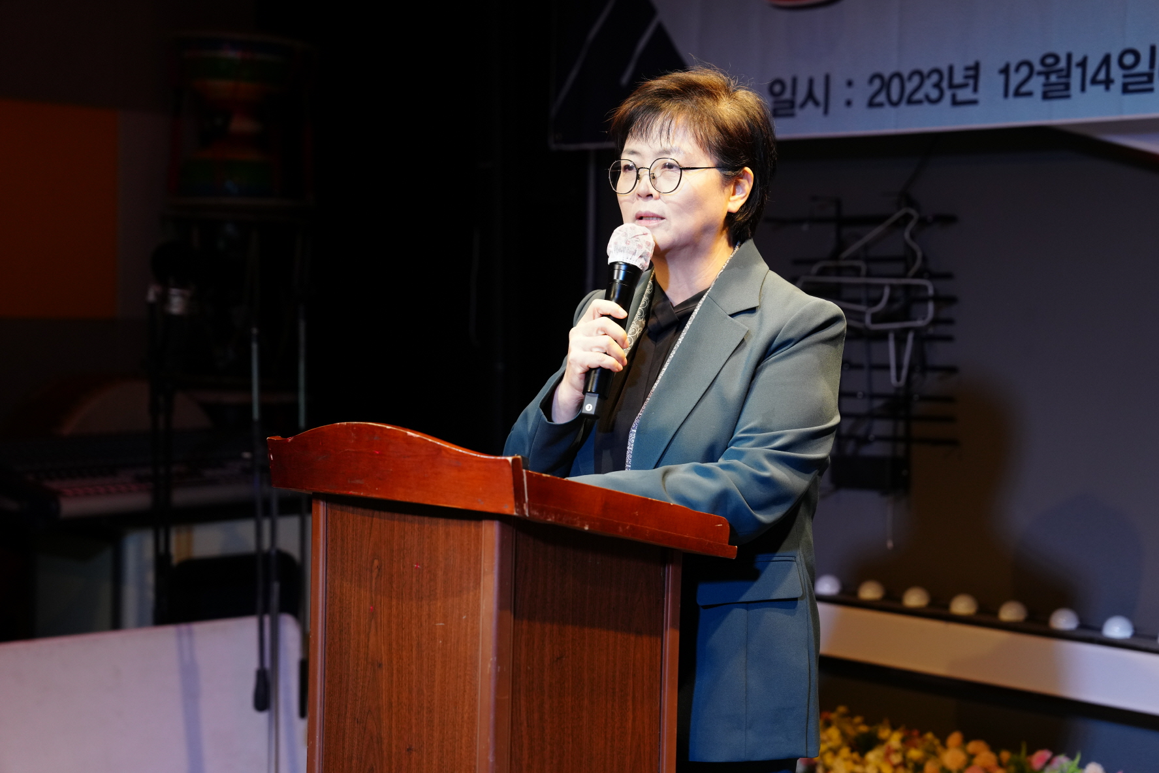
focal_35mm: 71
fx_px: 2285
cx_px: 582
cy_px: 387
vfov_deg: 19.2
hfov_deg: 28.5
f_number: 3.5
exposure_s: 1/160
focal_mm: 70
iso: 1250
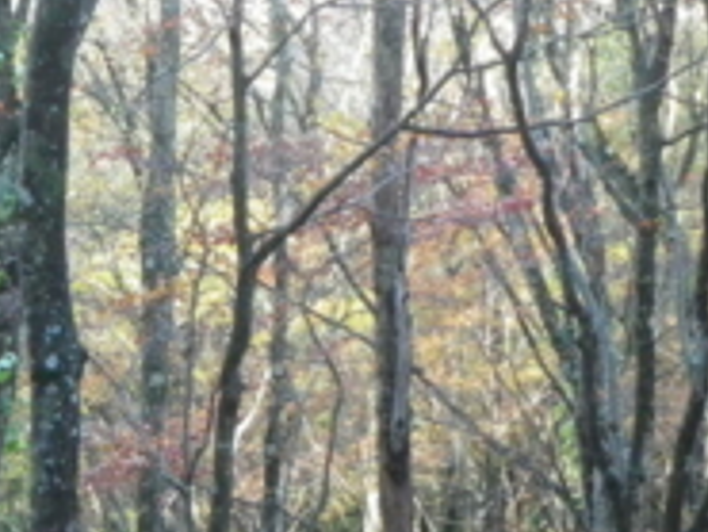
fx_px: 3090
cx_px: -172
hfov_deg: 12.7
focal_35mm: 151
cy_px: 421
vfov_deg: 9.8
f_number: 3.8
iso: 160
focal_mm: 6.2
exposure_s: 1/60
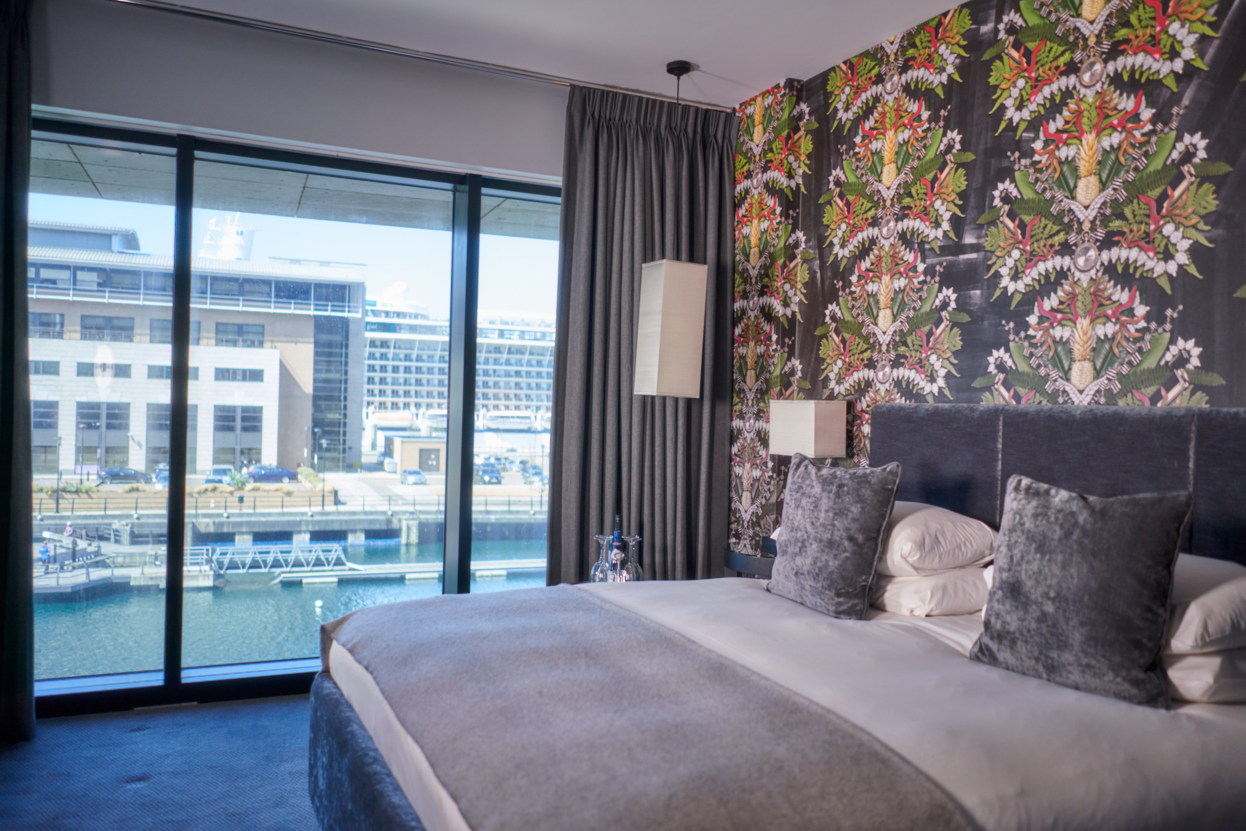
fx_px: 969
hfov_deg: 65.5
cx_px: 623
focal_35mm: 28
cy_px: 416
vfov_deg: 46.4
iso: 320
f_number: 2
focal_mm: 28
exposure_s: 1/320
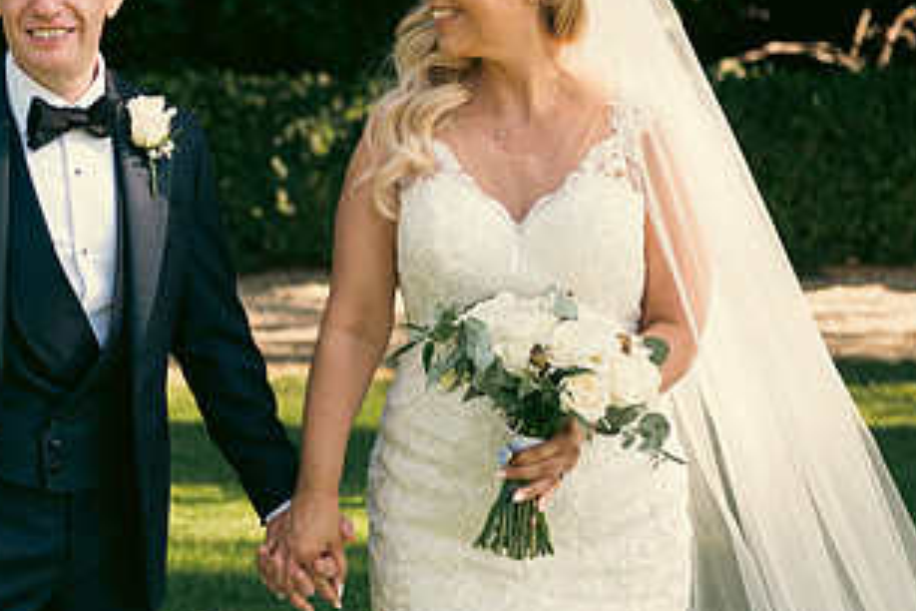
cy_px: 205
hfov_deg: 16.3
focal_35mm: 125
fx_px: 3180
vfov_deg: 11.0
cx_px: 272
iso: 200
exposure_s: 1/400
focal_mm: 66
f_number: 3.5
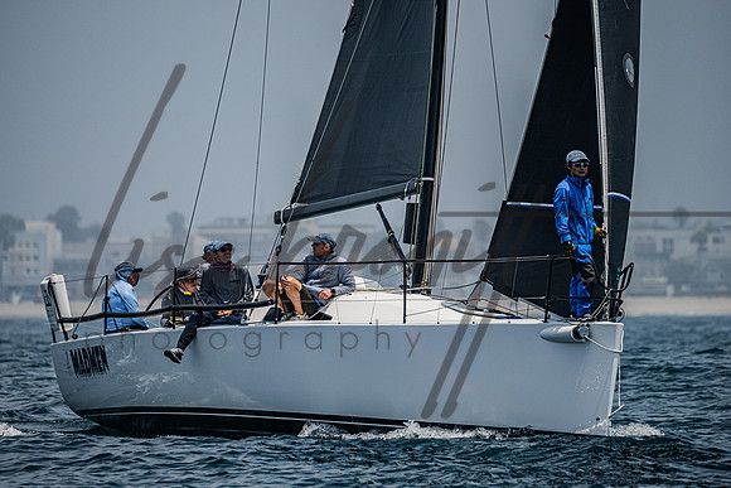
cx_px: 370
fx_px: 8425
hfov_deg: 5.0
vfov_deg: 3.3
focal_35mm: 415
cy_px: 221
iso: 400
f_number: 5.3
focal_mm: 340
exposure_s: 1/6400
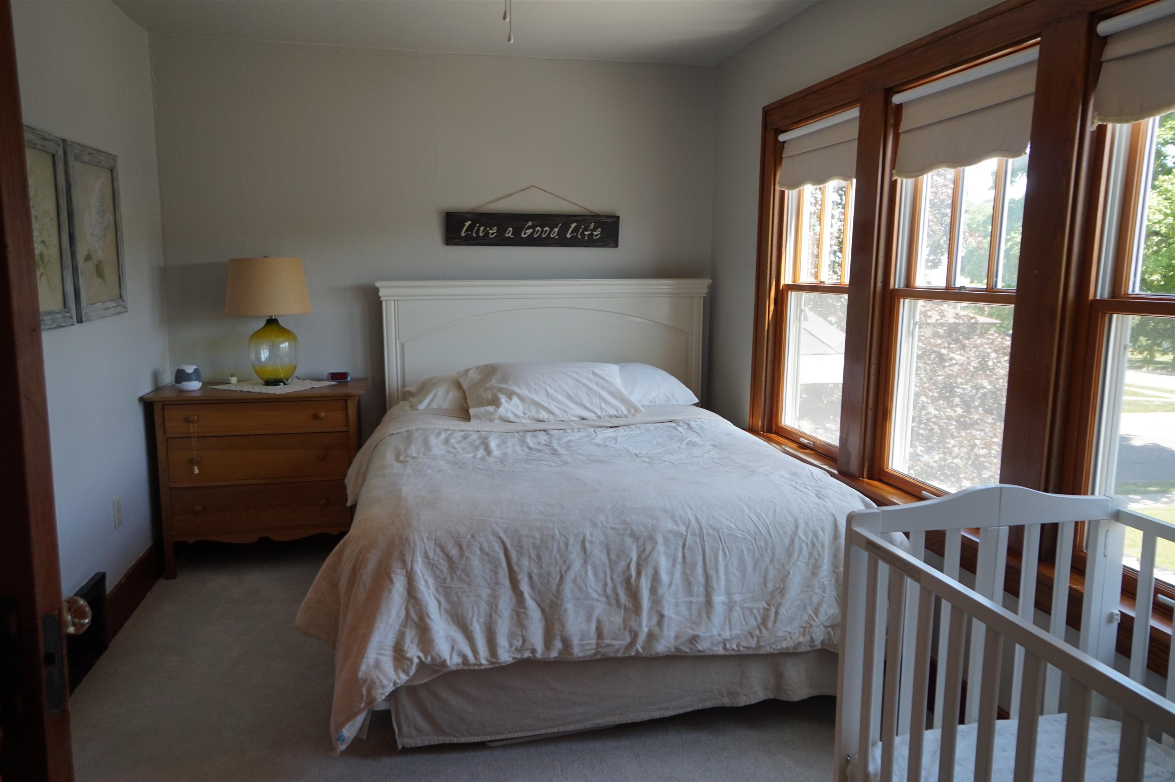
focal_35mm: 26
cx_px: 588
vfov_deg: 50.3
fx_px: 832
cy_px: 391
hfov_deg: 70.5
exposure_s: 1/80
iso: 200
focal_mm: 17
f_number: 4.5
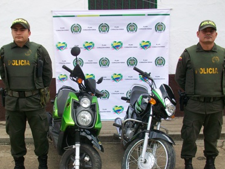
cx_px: 106
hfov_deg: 43.8
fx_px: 279
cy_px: 104
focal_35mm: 43
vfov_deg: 33.5
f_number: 2.8
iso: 64
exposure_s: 1/320
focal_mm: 5.7
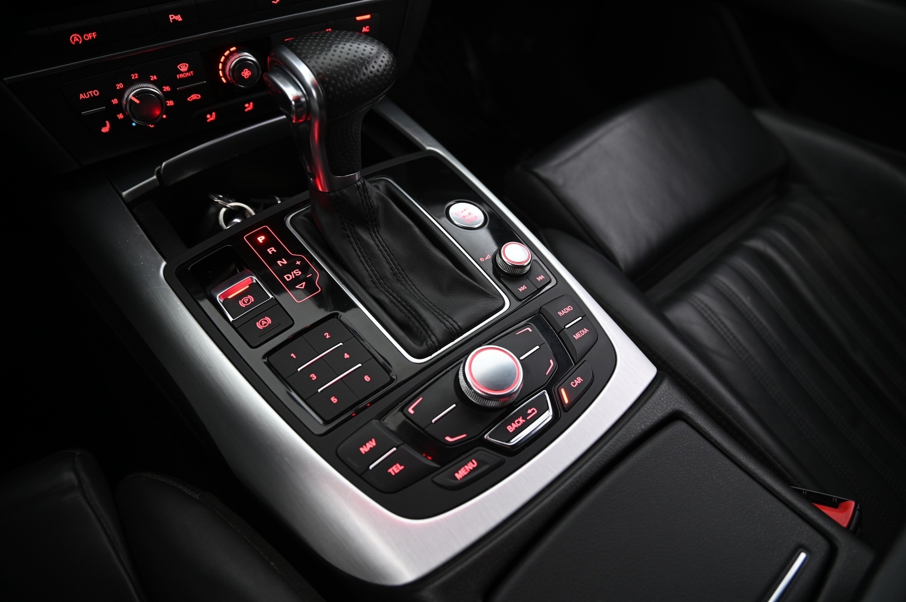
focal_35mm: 24
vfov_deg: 53.1
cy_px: 301
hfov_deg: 73.8
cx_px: 453
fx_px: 603
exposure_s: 1/10
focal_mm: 24
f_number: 4
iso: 1000
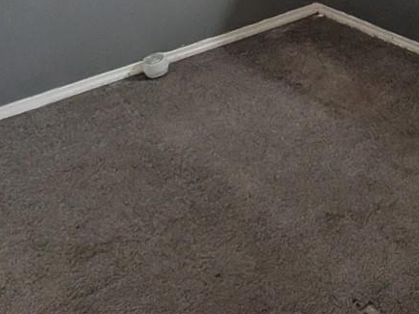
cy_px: -105
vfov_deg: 25.6
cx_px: 362
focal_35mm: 48
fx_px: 581
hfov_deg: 37.5
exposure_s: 1/43.6
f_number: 2.2
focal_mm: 1.54
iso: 295
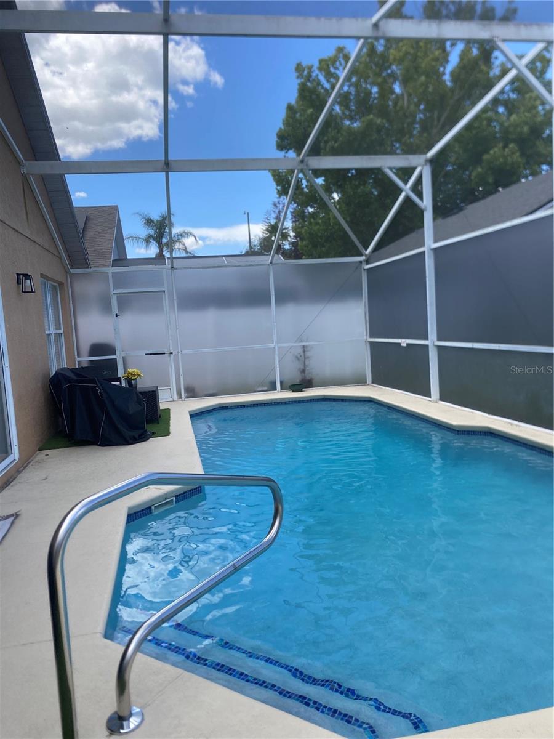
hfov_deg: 53.1
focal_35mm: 26
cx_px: 277
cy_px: 370
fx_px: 555
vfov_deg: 67.3
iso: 32
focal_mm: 4.25
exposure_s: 1/711
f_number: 1.8
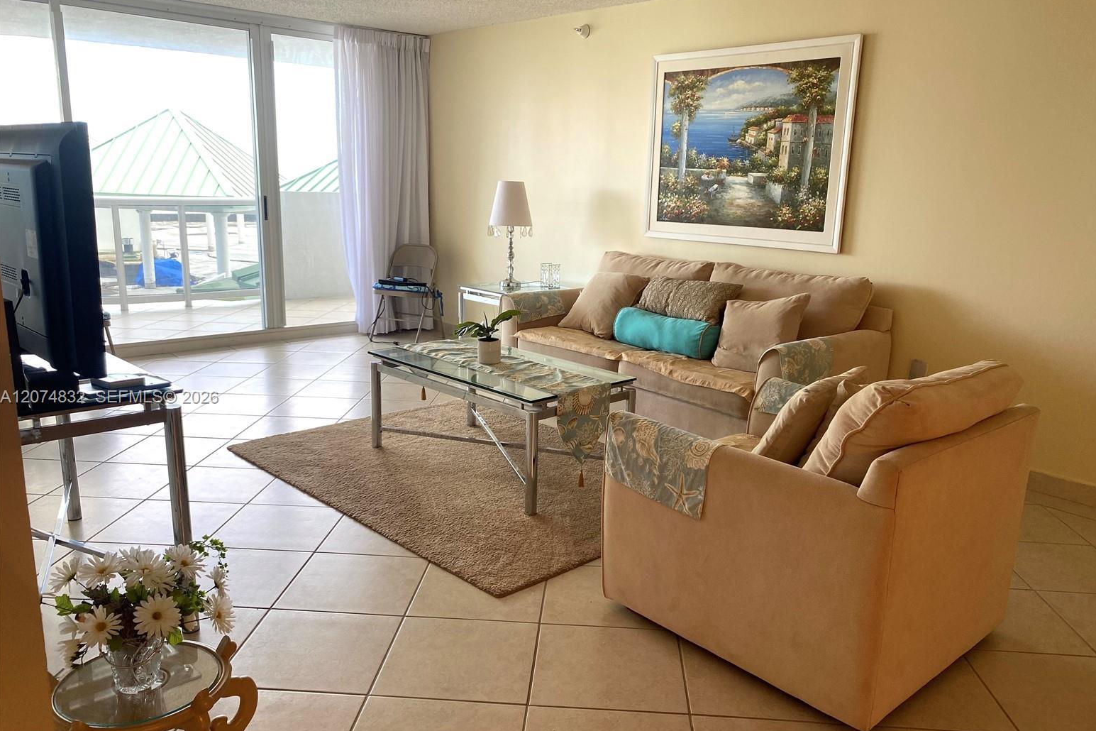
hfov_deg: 65.5
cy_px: 398
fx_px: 852
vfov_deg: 46.3
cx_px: 565
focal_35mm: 28
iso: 64
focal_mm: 4.25
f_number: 1.8
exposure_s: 1/60
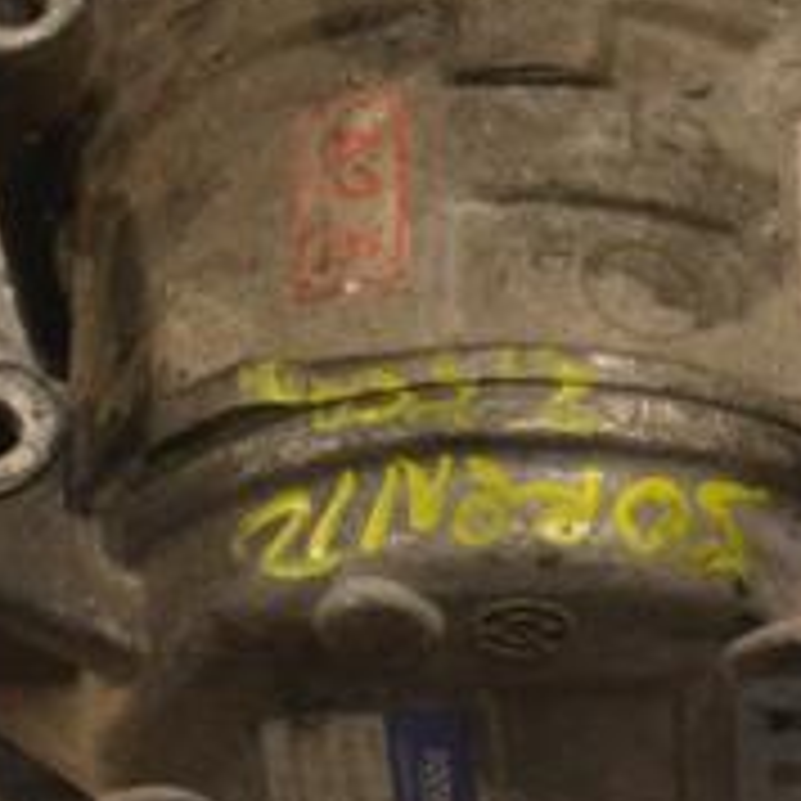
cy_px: 148
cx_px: 652
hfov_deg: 9.7
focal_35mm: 180
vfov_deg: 9.7
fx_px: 4712
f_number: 11
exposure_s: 1/500
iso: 3200
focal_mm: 42
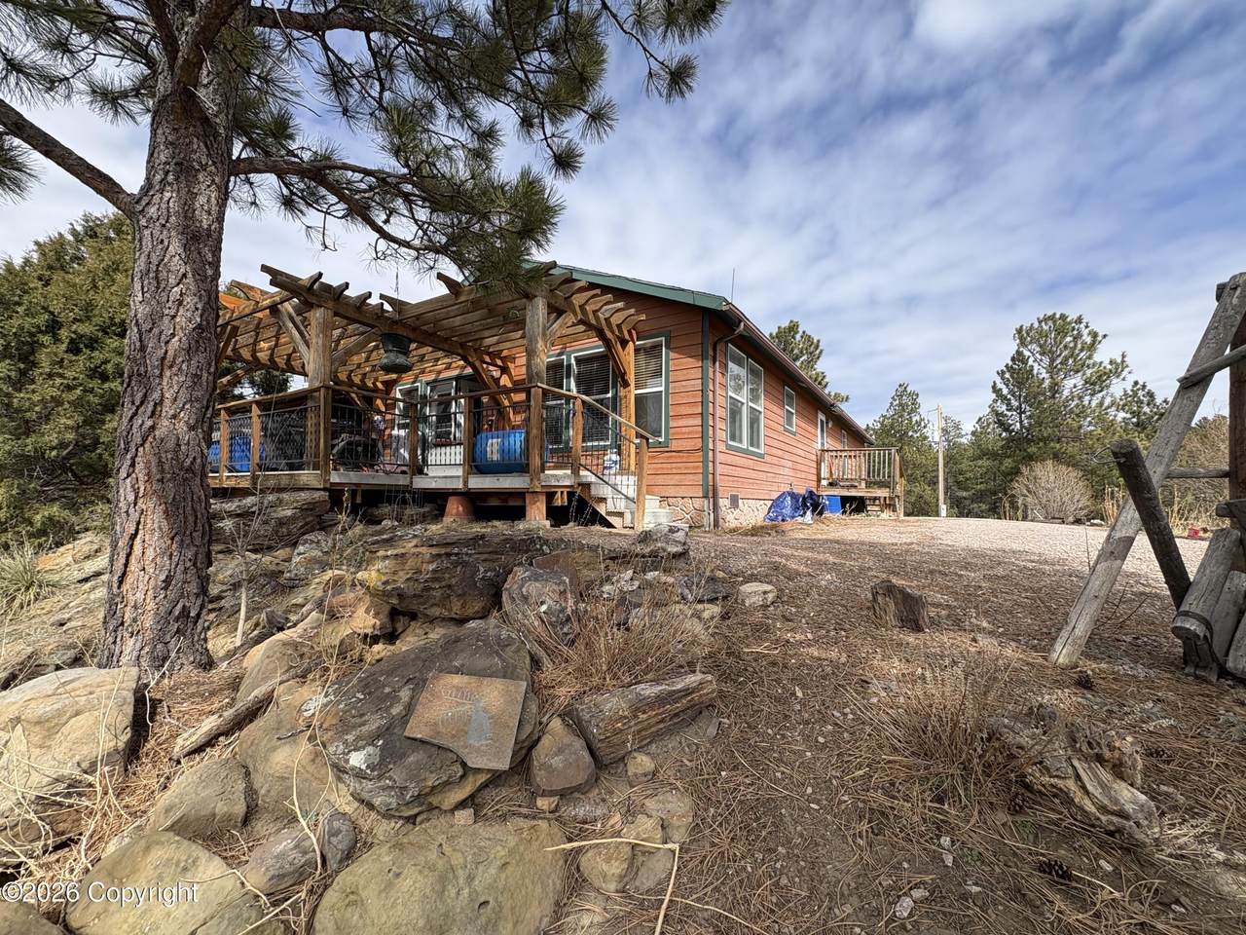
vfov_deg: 85.7
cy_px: 468
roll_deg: -0.5
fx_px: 504
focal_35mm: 14
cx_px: 623
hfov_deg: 102.1
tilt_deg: +4.0
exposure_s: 1/1143
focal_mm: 2.22
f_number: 2.2
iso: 40
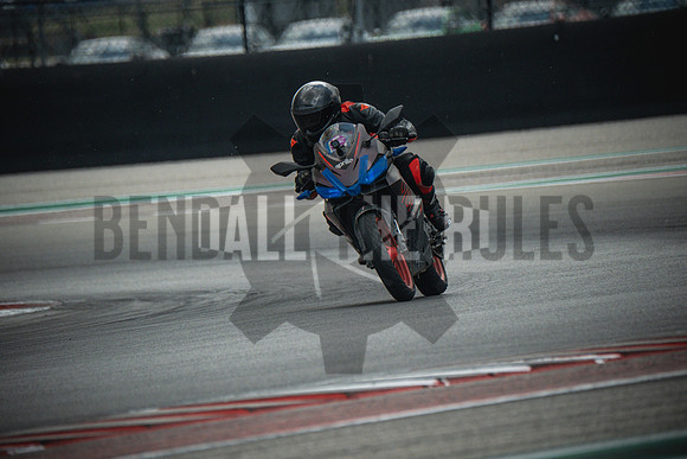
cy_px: 230
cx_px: 344
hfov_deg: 3.4
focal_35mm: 600
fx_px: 11452
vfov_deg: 2.3
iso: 1600
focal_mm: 400
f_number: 5.6
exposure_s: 1/1600
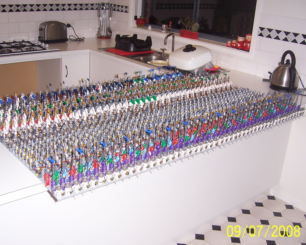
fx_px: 371
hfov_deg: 44.8
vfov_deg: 36.5
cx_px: 142
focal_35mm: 41
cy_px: 131
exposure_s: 1/60
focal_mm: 6
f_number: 3
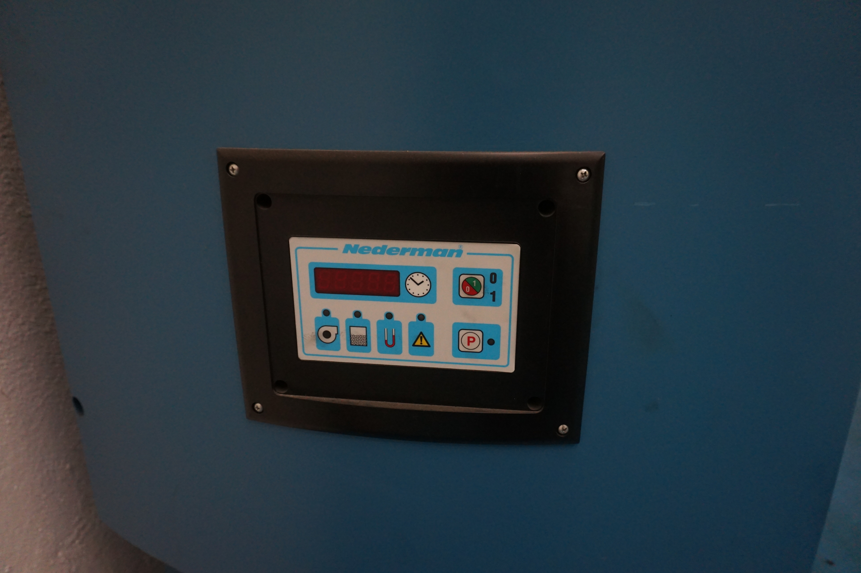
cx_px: 430
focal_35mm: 24
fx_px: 574
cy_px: 286
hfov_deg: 73.8
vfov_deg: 53.1
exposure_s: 1/160
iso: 1600
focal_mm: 16
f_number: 3.5
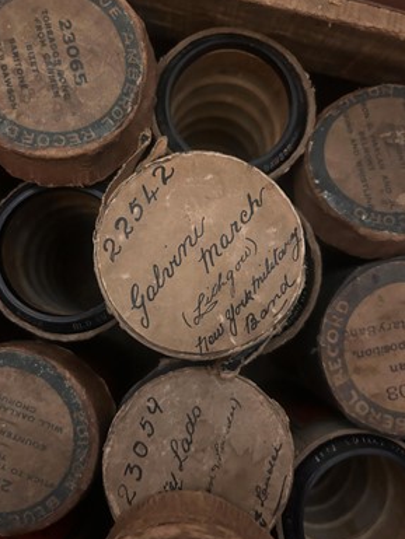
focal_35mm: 27
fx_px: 421
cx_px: 200
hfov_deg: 51.4
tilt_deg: -84.3
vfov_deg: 65.3
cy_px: 277
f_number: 1.5
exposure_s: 1/25
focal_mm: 5.7
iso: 800
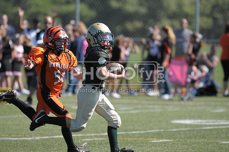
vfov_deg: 3.0
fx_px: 2858
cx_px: 114
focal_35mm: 450
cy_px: 76
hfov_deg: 4.6
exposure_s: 1/3200
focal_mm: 300
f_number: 4
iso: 640
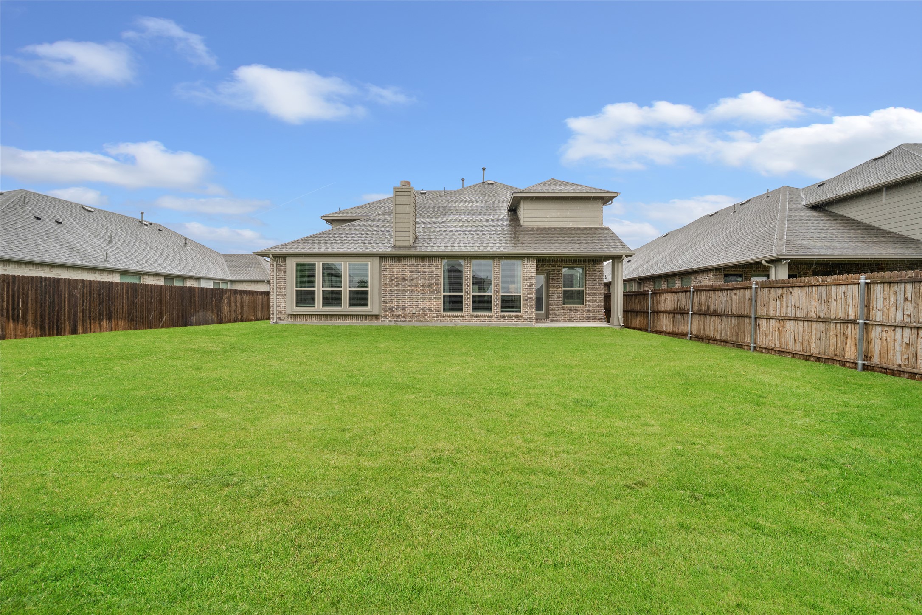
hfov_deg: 112.6
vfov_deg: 90.0
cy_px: 308
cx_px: 461
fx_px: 307
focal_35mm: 12
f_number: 9
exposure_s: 1/640
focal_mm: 12
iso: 800
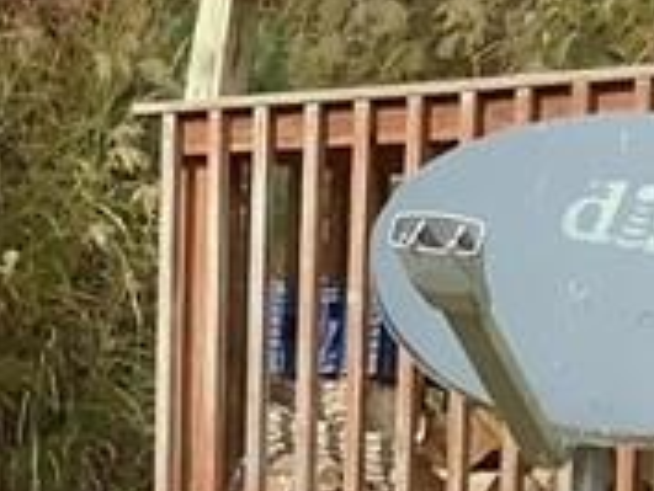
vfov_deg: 8.2
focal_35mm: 179
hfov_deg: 9.2
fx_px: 3384
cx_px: -1190
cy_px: 569
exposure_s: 1/199
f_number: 2.4
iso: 25
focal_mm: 3.3
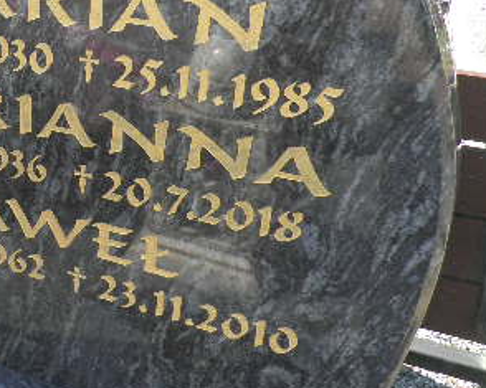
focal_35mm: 51
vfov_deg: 29.0
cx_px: -20
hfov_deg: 33.0
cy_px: 79
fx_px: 733
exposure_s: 1/200
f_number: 3.3
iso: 64
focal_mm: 4.3
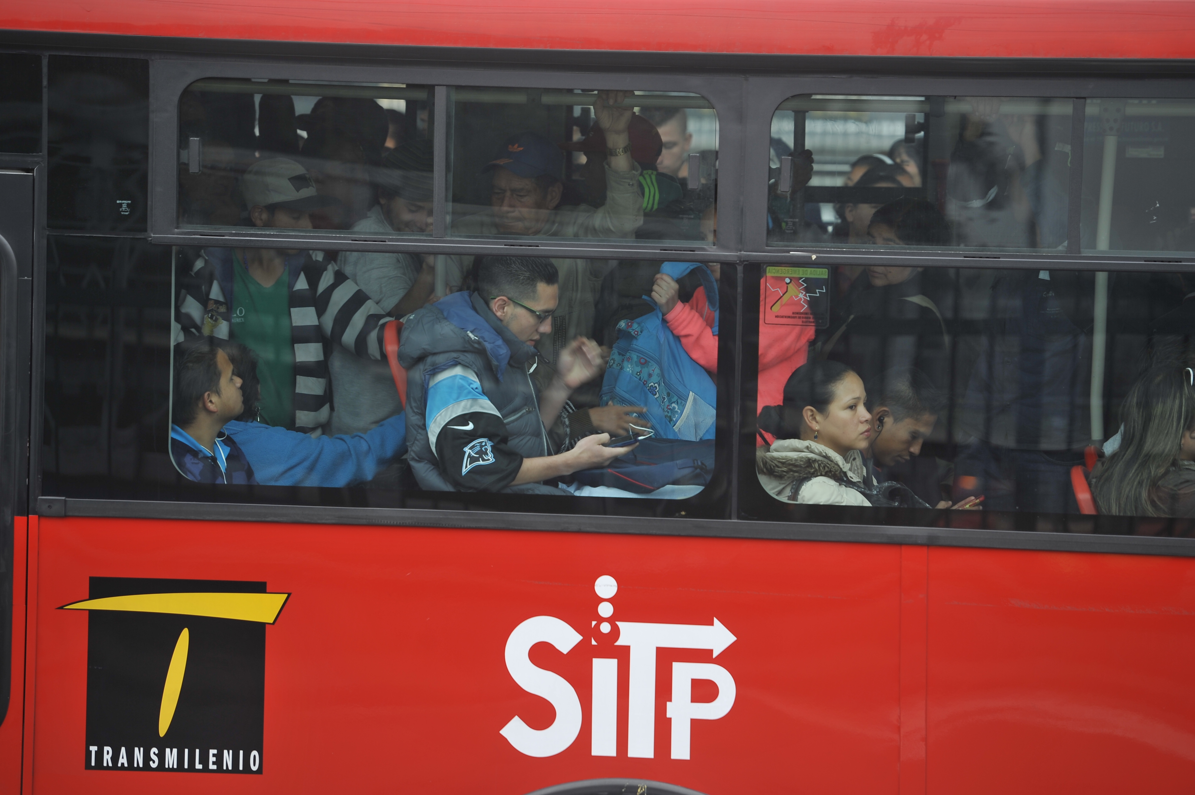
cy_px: 398
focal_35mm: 170
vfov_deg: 8.1
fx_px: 5639
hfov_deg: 12.1
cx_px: 598
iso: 200
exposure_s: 1/80
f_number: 3.5
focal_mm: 170
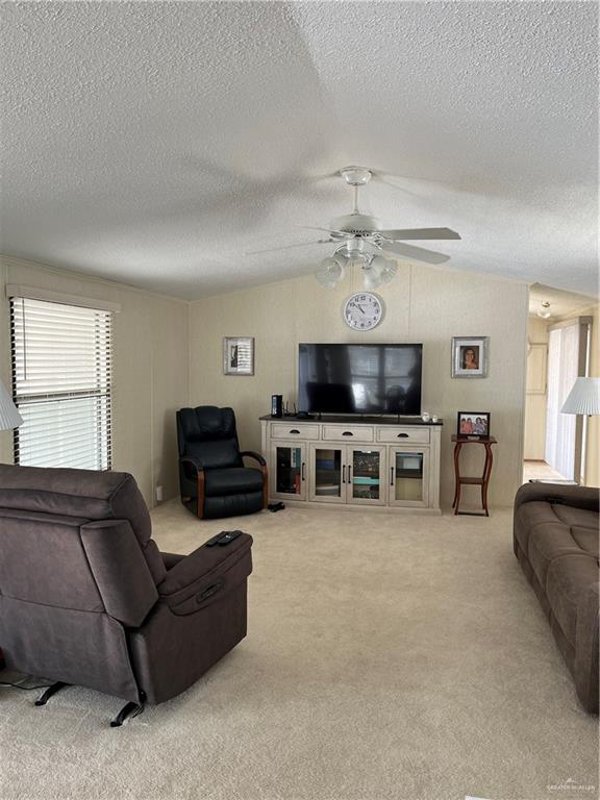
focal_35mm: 26
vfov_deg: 67.3
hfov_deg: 53.1
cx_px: 300
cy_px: 400
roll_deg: -0.2
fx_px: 601
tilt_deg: -4.3
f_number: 1.6
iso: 80
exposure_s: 1/121
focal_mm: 5.1
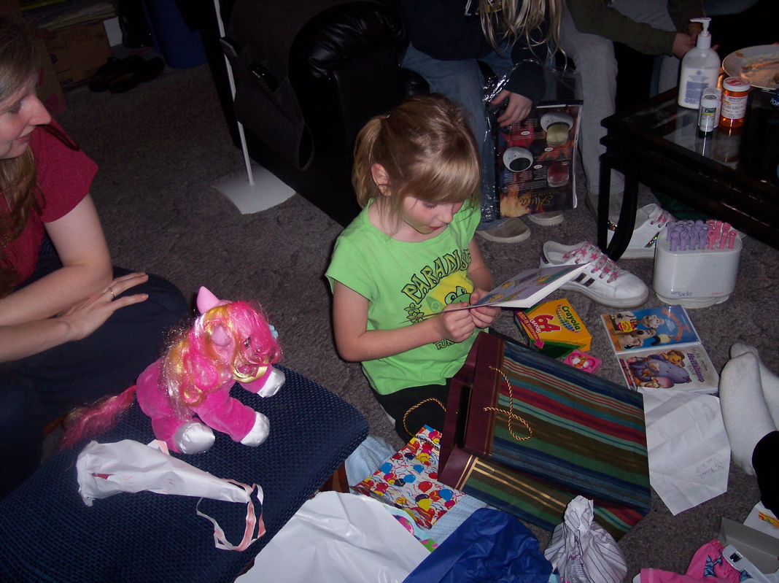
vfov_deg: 37.7
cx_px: 390
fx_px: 854
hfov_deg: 49.0
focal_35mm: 38
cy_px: 292
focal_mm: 8
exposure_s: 1/30
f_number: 2.8
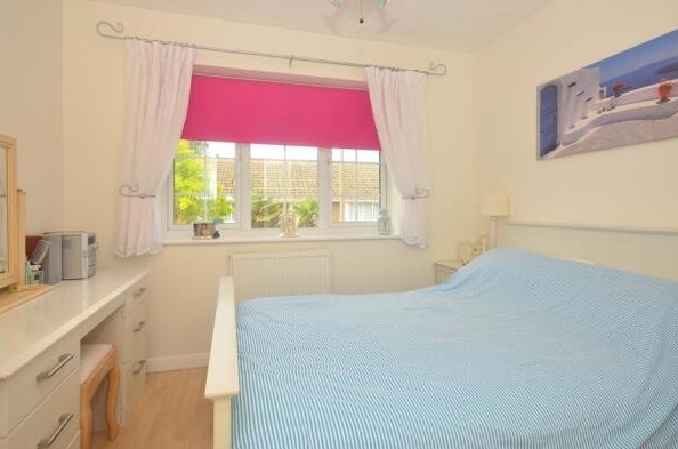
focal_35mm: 22
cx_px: 344
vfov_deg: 57.9
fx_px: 405
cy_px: 206
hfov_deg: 79.9
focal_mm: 13
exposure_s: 1/40
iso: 250
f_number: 9
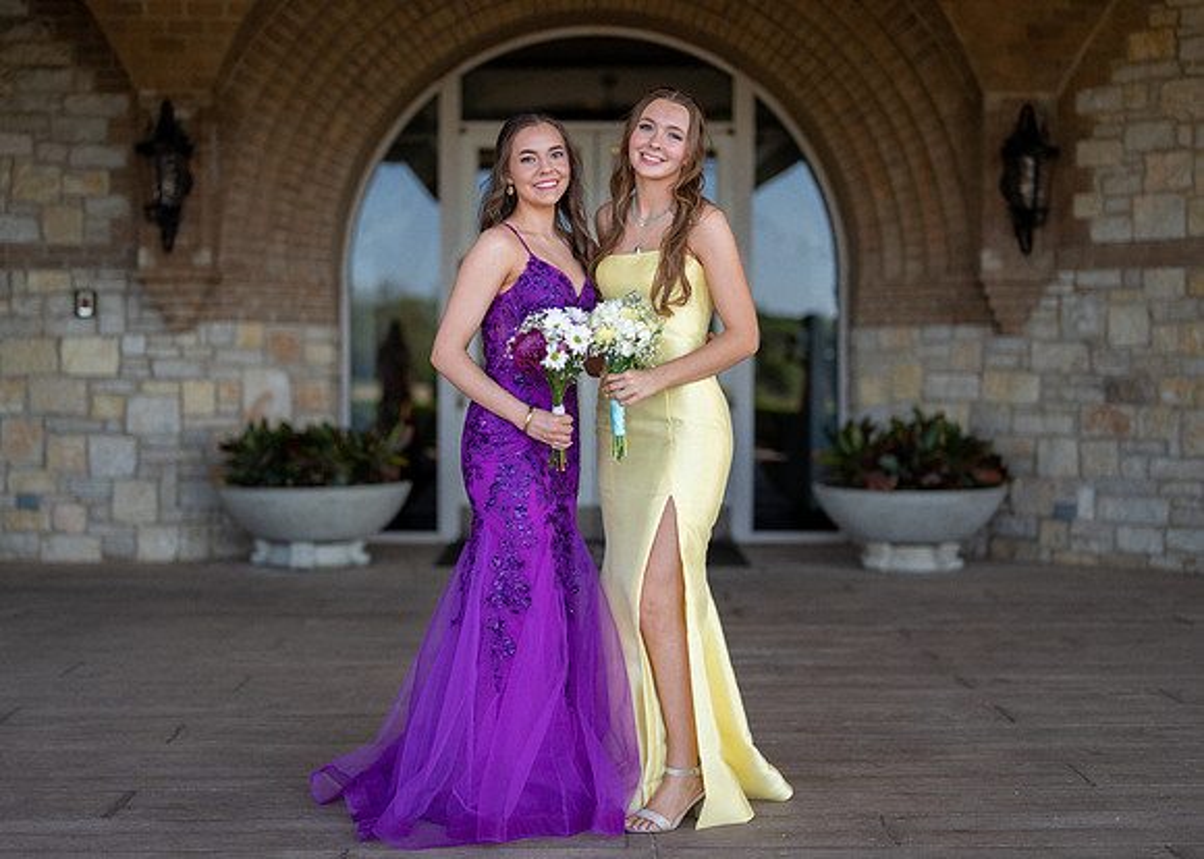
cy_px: 419
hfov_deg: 36.1
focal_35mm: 54
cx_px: 601
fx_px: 1848
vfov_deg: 26.2
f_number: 1.4
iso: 160
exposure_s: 1/1600
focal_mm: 50
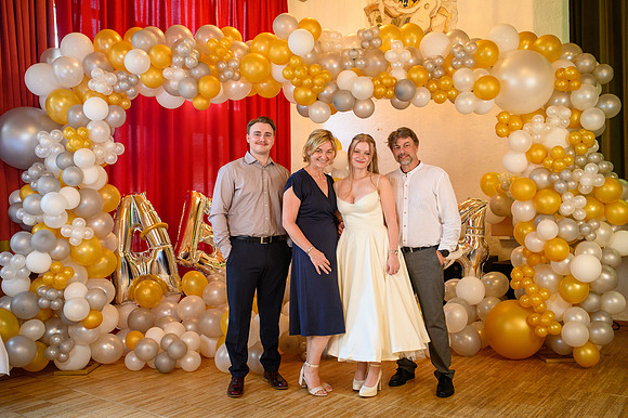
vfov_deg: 37.8
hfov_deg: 54.5
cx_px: 314
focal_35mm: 35
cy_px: 209
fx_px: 610
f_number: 3.5
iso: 1250
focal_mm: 35
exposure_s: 1/100
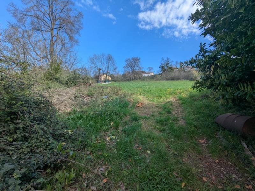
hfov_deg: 94.5
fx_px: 118
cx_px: 128
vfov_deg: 78.1
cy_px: 96
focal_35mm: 16
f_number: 2.2
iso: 42
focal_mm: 2.35
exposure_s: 1/939
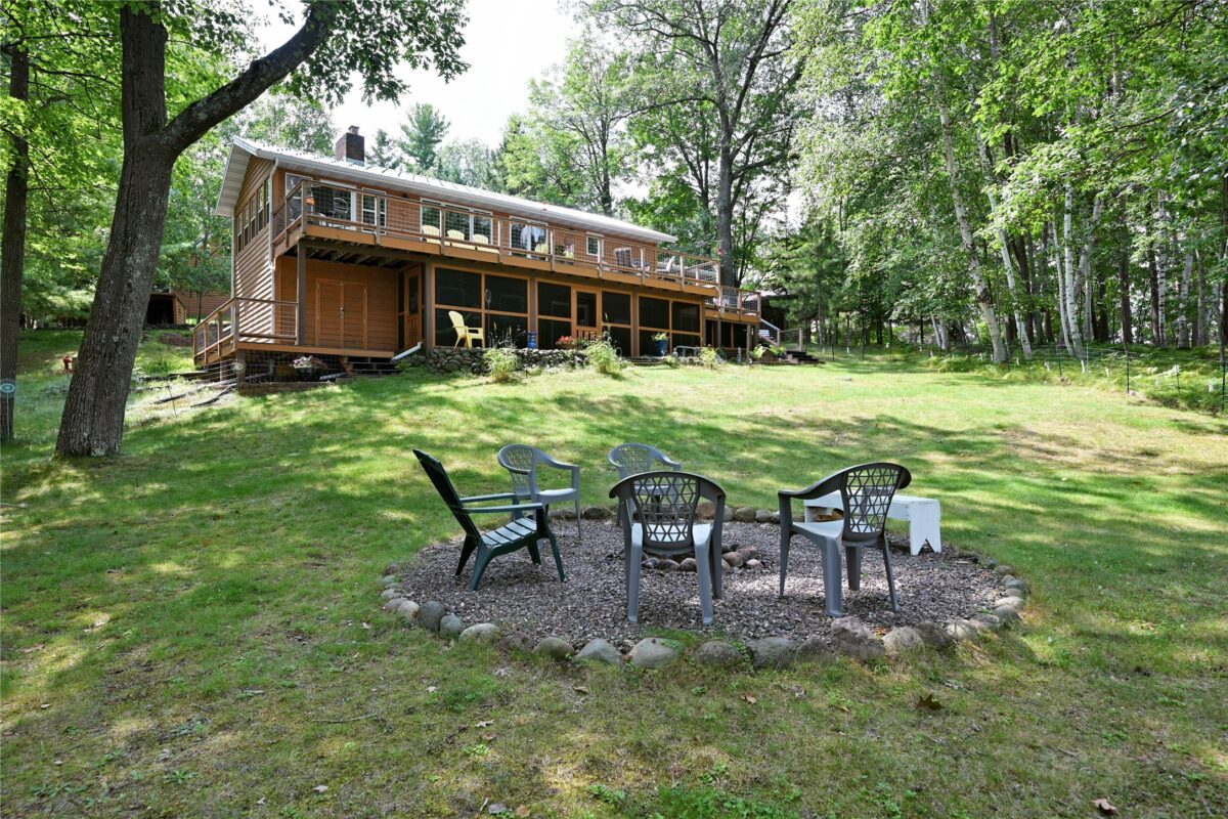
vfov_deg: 60.7
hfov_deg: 82.6
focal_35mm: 20
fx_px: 699
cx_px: 614
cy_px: 410
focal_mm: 20.5
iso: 250
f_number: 5.6
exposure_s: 1/250
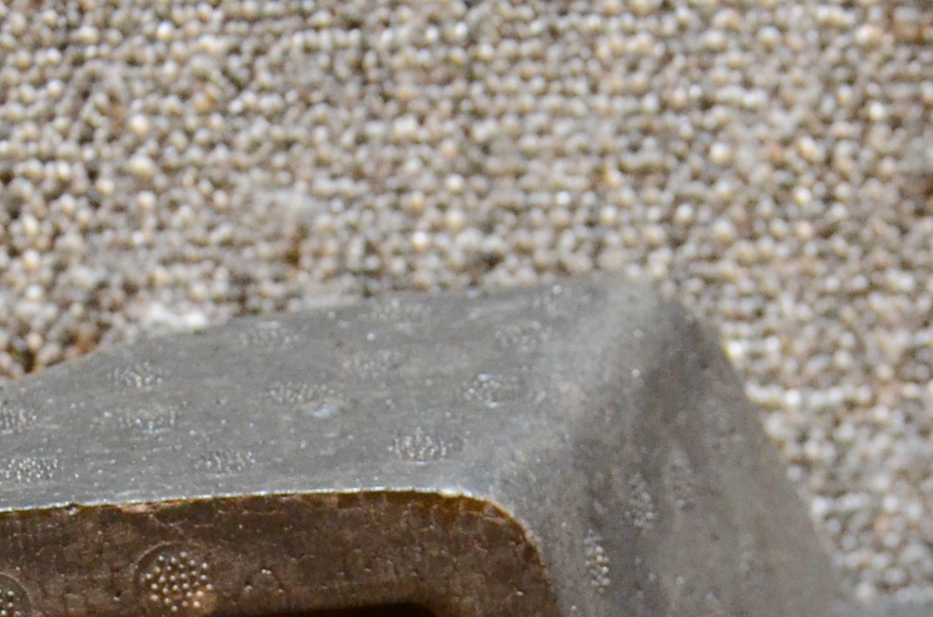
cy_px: 1159
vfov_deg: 6.8
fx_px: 5068
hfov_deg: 10.4
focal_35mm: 196
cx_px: 1057
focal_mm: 32
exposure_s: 1/50
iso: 2500
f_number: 6.3
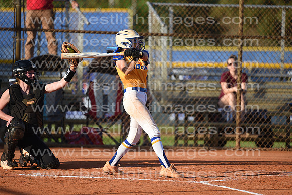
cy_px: 98
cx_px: 146
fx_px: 2434
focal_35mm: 300
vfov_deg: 4.6
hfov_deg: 6.9
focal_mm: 300
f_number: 4
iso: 100
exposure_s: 1/640
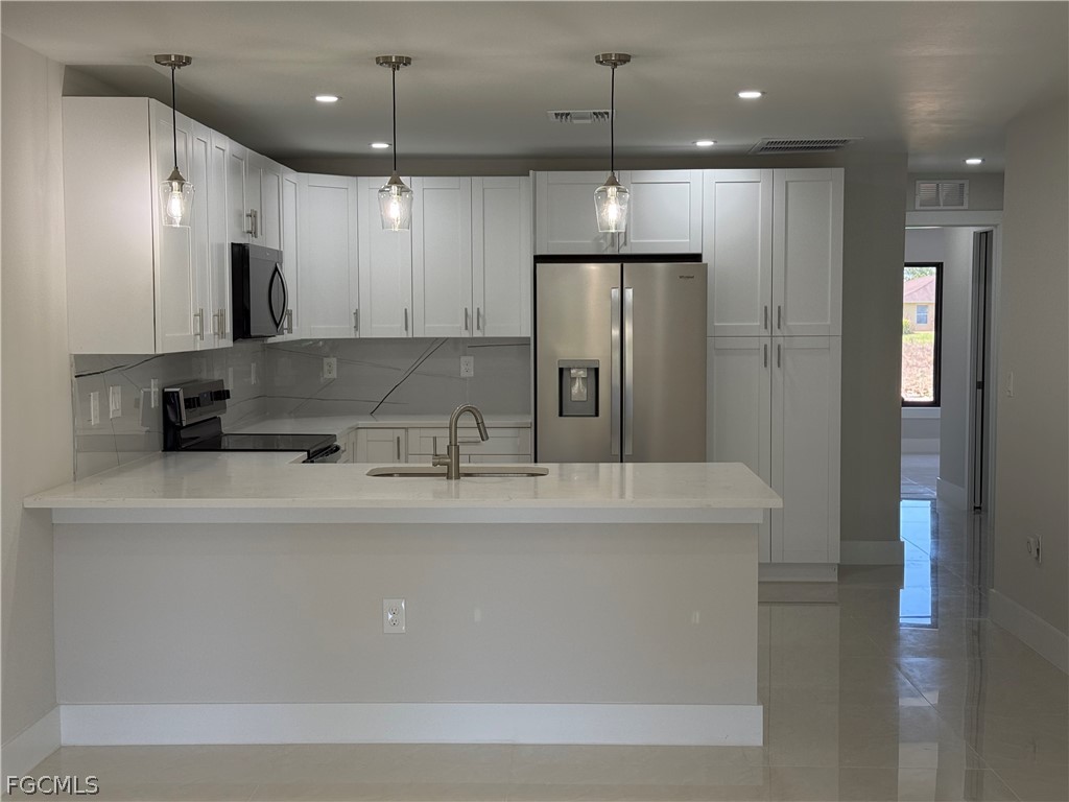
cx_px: 534
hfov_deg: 39.7
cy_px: 401
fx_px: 1482
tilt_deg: -3.9
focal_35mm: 48
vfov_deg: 30.3
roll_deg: +0.1
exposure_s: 1/230
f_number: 1.78
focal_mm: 6.76
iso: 100
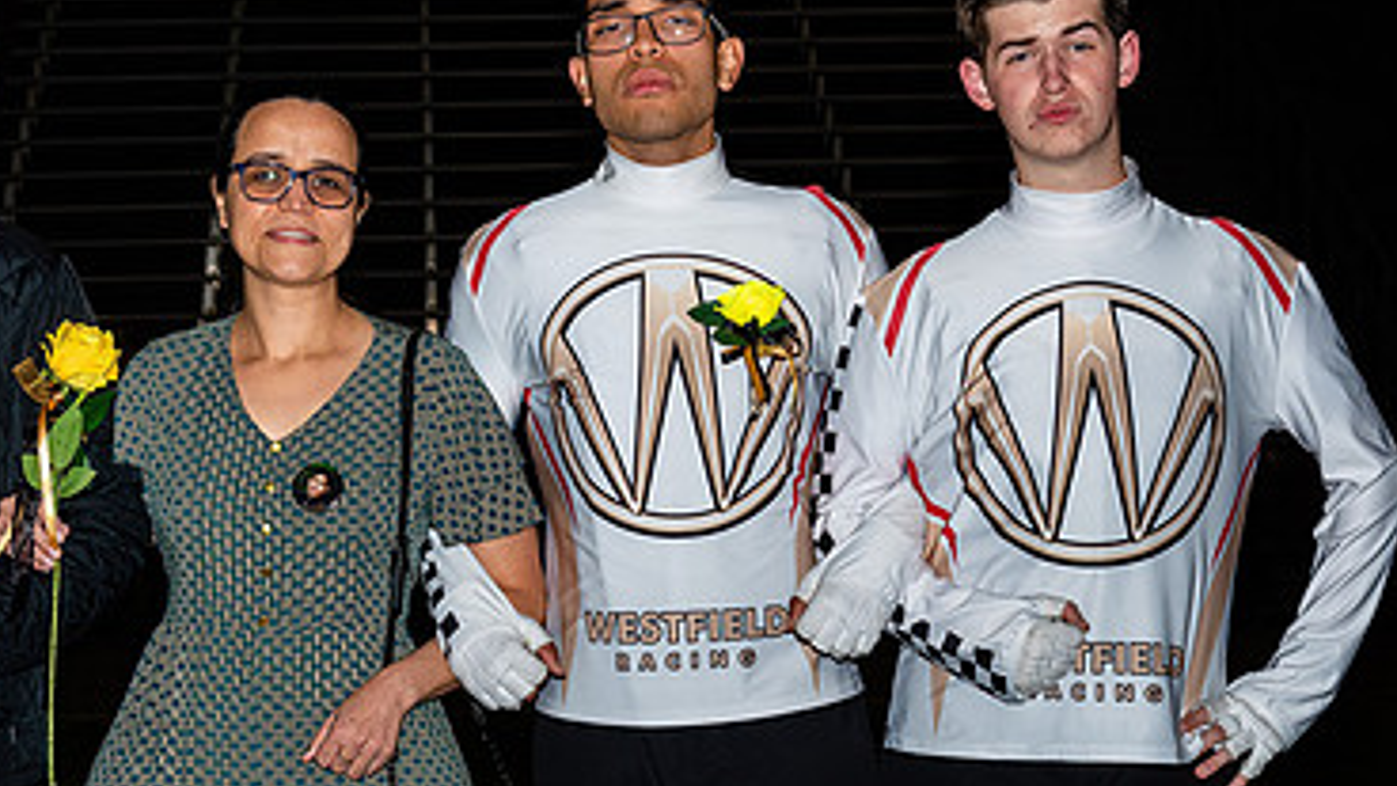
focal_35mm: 115
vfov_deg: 10.5
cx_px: 578
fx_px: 4260
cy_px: 595
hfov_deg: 18.6
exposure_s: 1/200
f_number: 5
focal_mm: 38
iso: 320
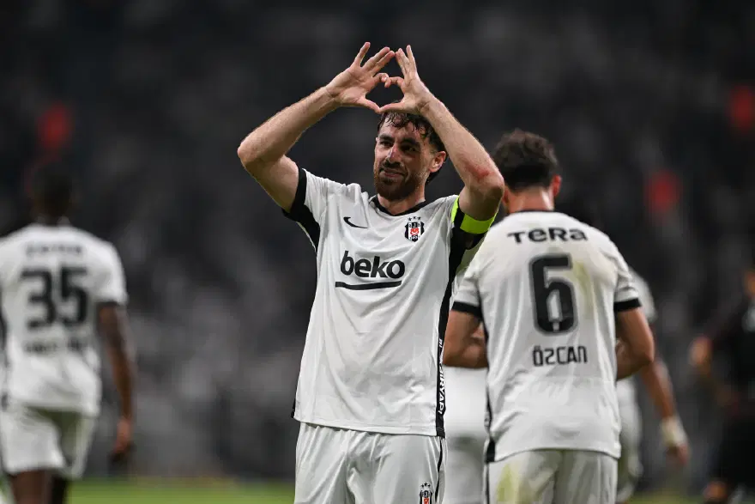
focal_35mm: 400
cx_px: 378
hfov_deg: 5.2
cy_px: 252
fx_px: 8390
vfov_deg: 3.4
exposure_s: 1/2000
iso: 1600
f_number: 2.8
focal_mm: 400
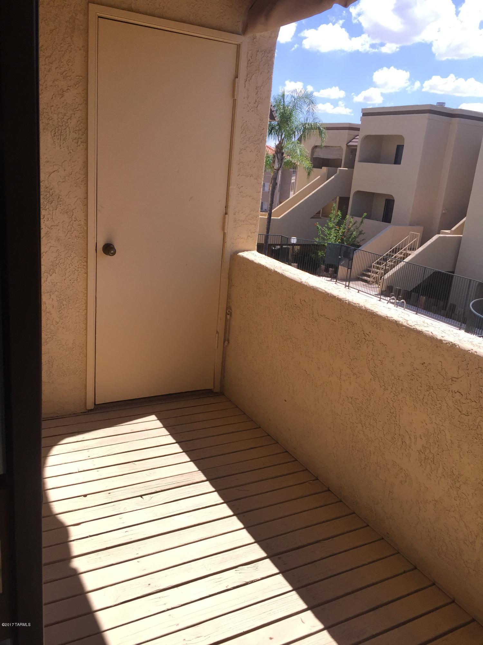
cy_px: 322
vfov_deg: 61.7
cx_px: 242
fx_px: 540
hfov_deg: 48.2
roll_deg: -4.6
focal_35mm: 29
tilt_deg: -16.0
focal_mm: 4.15
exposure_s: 1/2326
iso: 50
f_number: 2.2
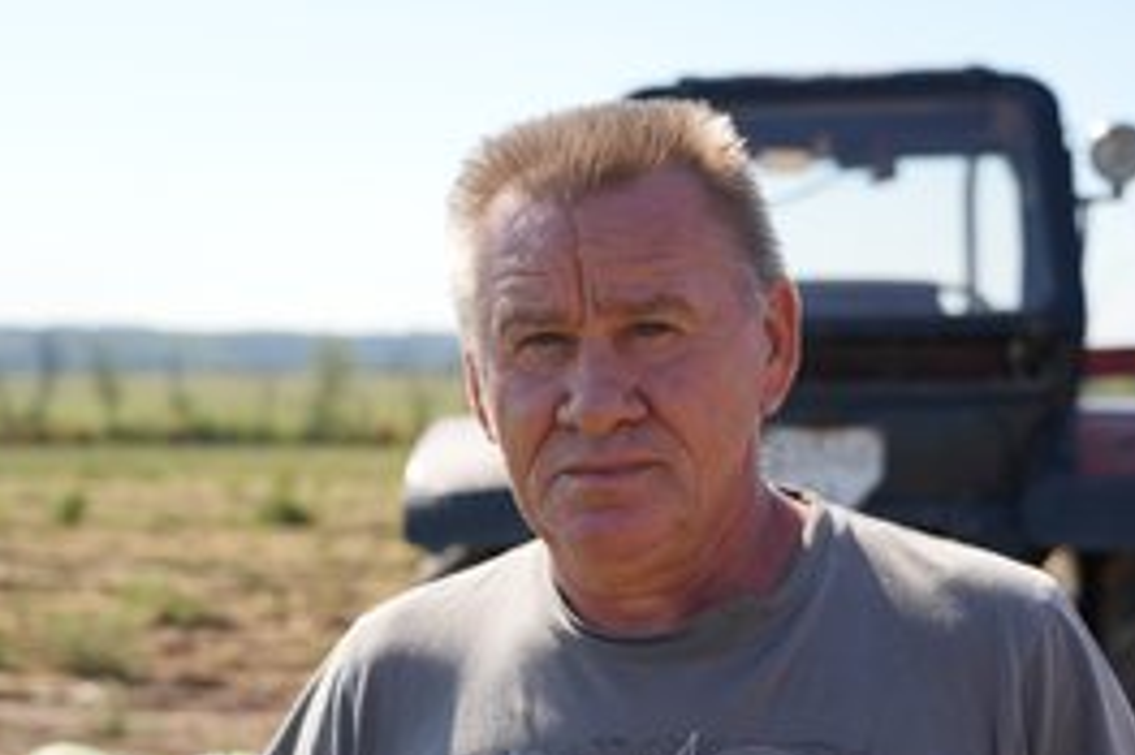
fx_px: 2205
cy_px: 567
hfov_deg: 28.8
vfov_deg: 19.3
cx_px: 617
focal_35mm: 70
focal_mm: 46
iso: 100
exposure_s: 1/640
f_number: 4
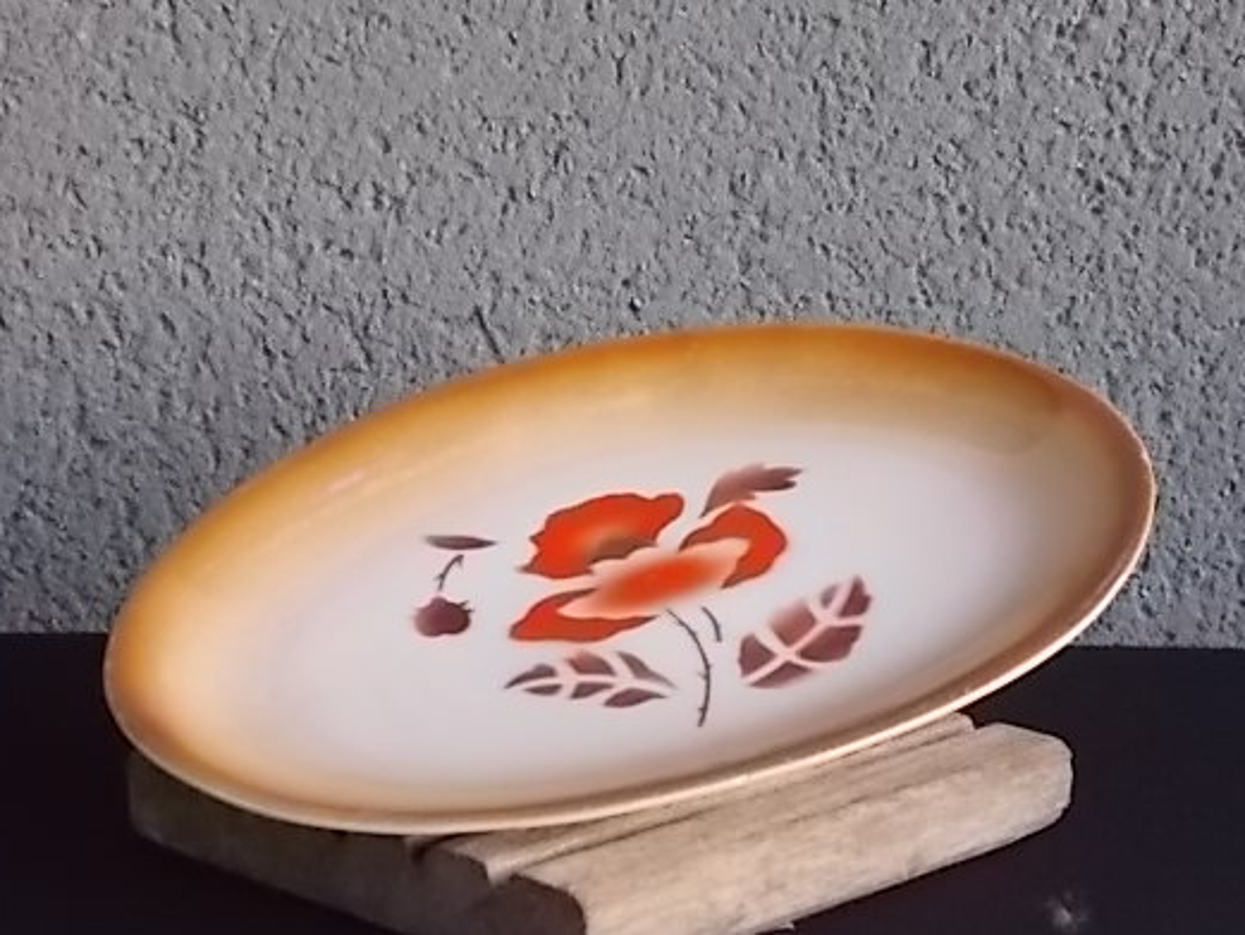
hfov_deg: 24.1
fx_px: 2914
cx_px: 621
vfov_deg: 18.2
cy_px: 536
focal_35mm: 81
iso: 500
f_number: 5.3
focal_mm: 11.8
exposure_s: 1/250
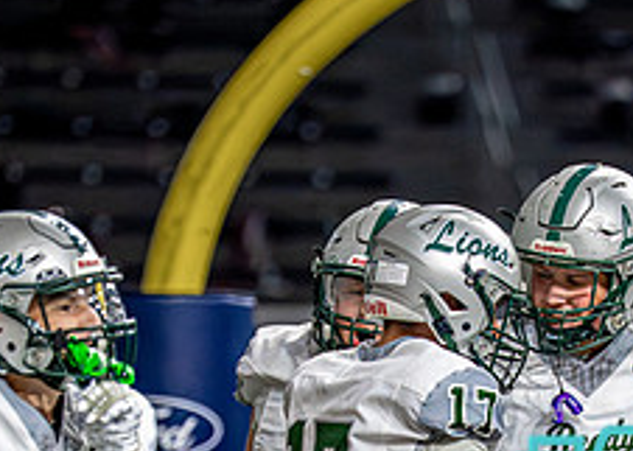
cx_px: 453
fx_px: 10148
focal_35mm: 565
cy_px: 677
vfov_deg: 2.5
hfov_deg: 3.6
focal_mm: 171
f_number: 2.8
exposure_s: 1/1600
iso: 4000
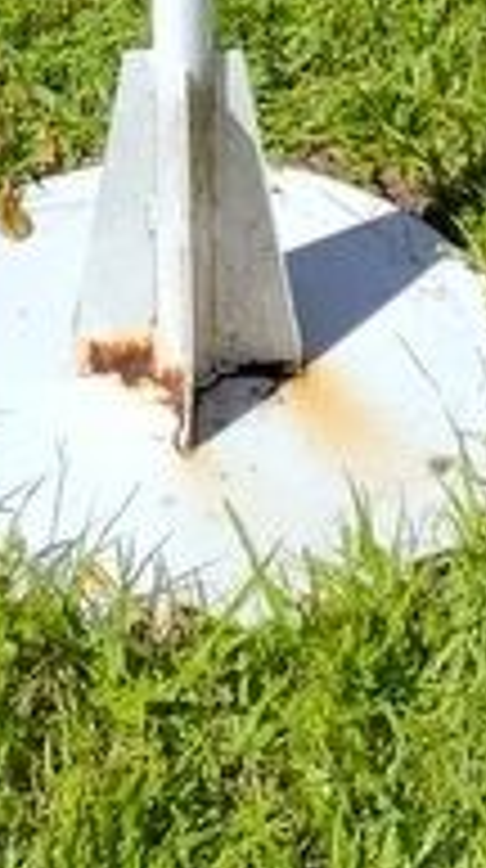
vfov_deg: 16.1
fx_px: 2392
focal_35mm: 104
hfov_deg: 11.6
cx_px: 202
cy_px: -850
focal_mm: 5.56
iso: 100
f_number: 1.8
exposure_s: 1/2182
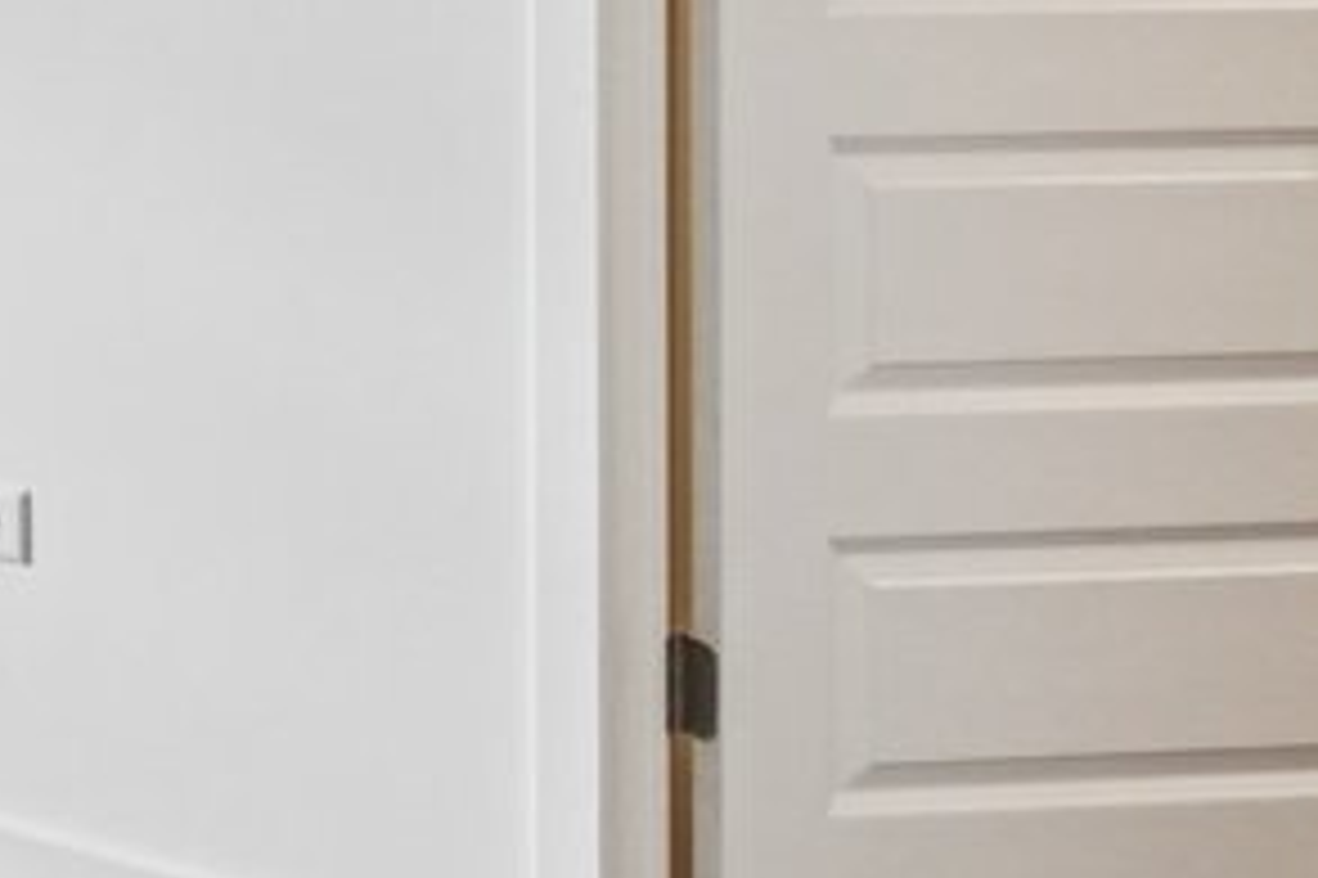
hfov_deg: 16.8
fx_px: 3037
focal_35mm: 83
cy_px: -252
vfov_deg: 15.7
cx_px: -1460
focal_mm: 10
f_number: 8
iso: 100
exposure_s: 1/30
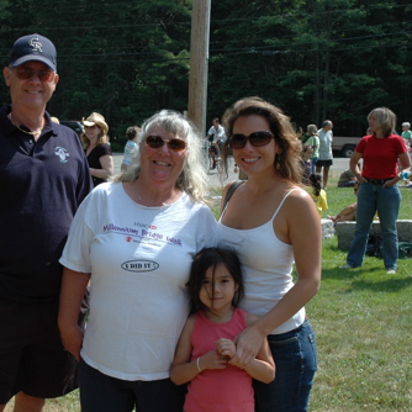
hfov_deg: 25.6
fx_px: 886
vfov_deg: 26.2
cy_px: 223
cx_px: 73
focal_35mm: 66
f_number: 8
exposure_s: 1/250
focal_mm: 27
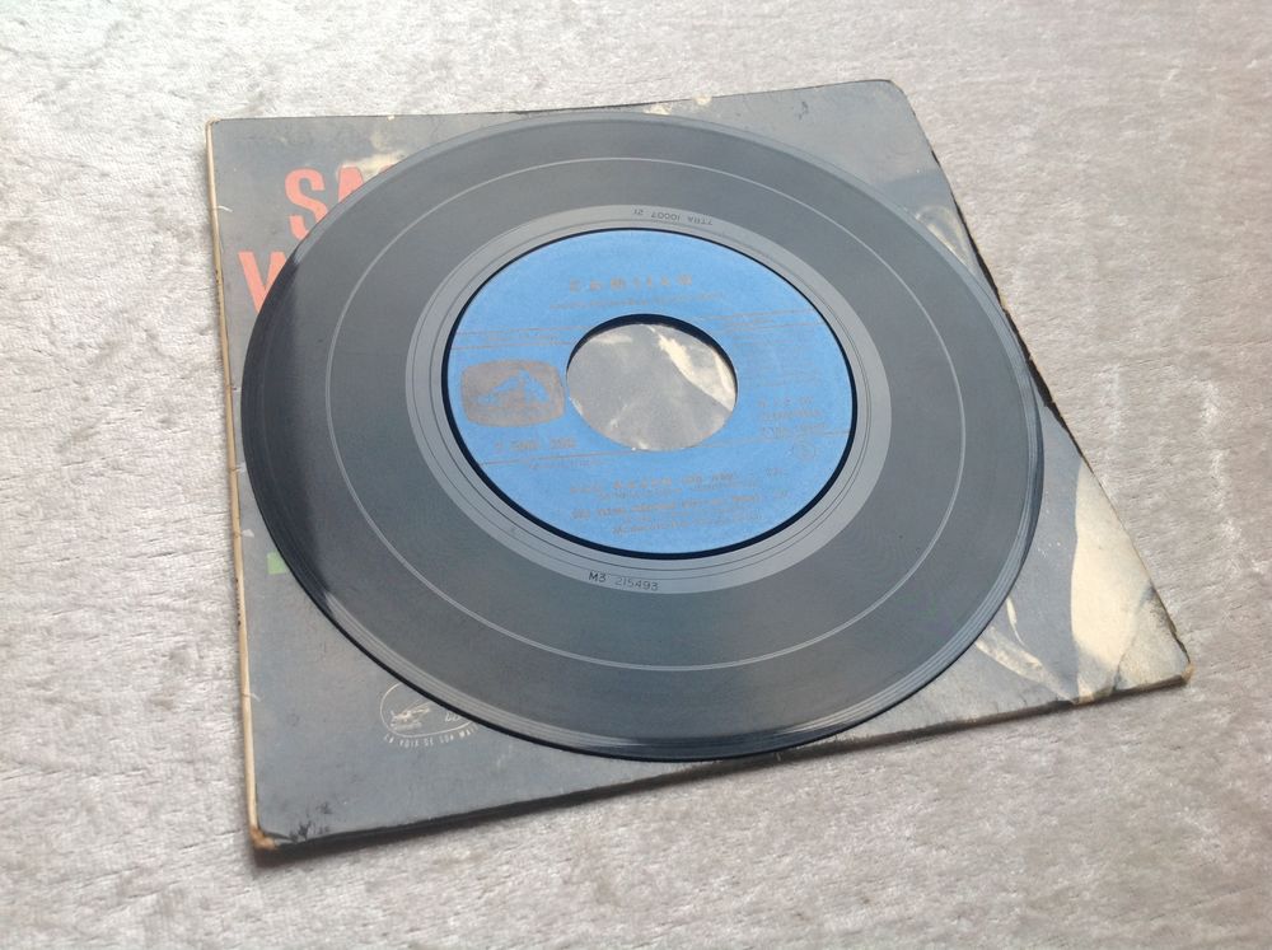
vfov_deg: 40.6
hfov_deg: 52.7
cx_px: 636
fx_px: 1284
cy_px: 475
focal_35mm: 35
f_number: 2.4
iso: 50
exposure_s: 1/17
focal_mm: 4.28
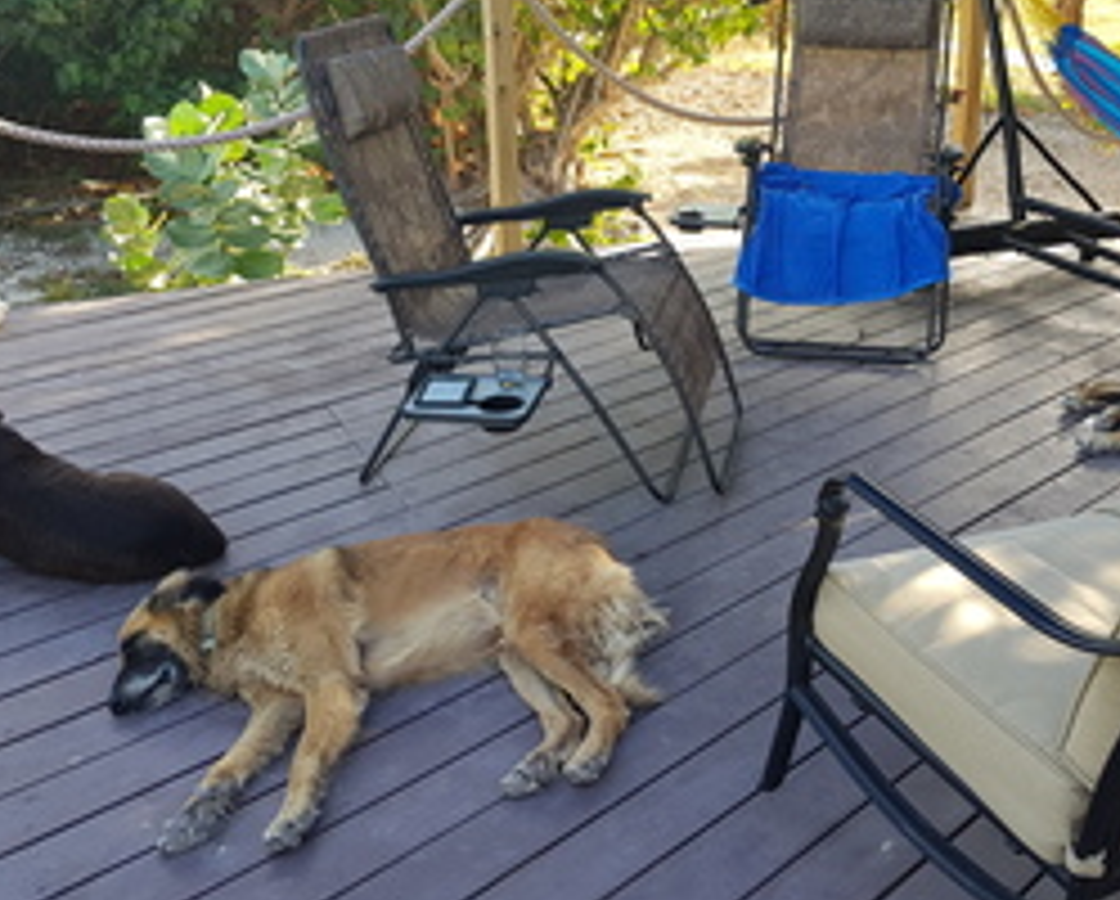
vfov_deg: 36.6
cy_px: 436
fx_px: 1361
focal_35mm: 41
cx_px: 699
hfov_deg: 44.4
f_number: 1.7
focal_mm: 4.2
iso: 40
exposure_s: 1/203
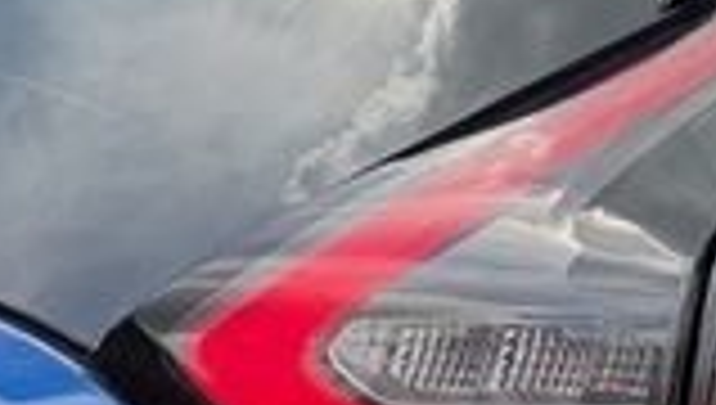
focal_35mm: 105
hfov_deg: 20.3
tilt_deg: -27.9
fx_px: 1996
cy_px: 1012
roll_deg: +3.7
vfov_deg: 10.0
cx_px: 243
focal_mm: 6.76
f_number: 1.78
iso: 100
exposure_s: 1/868
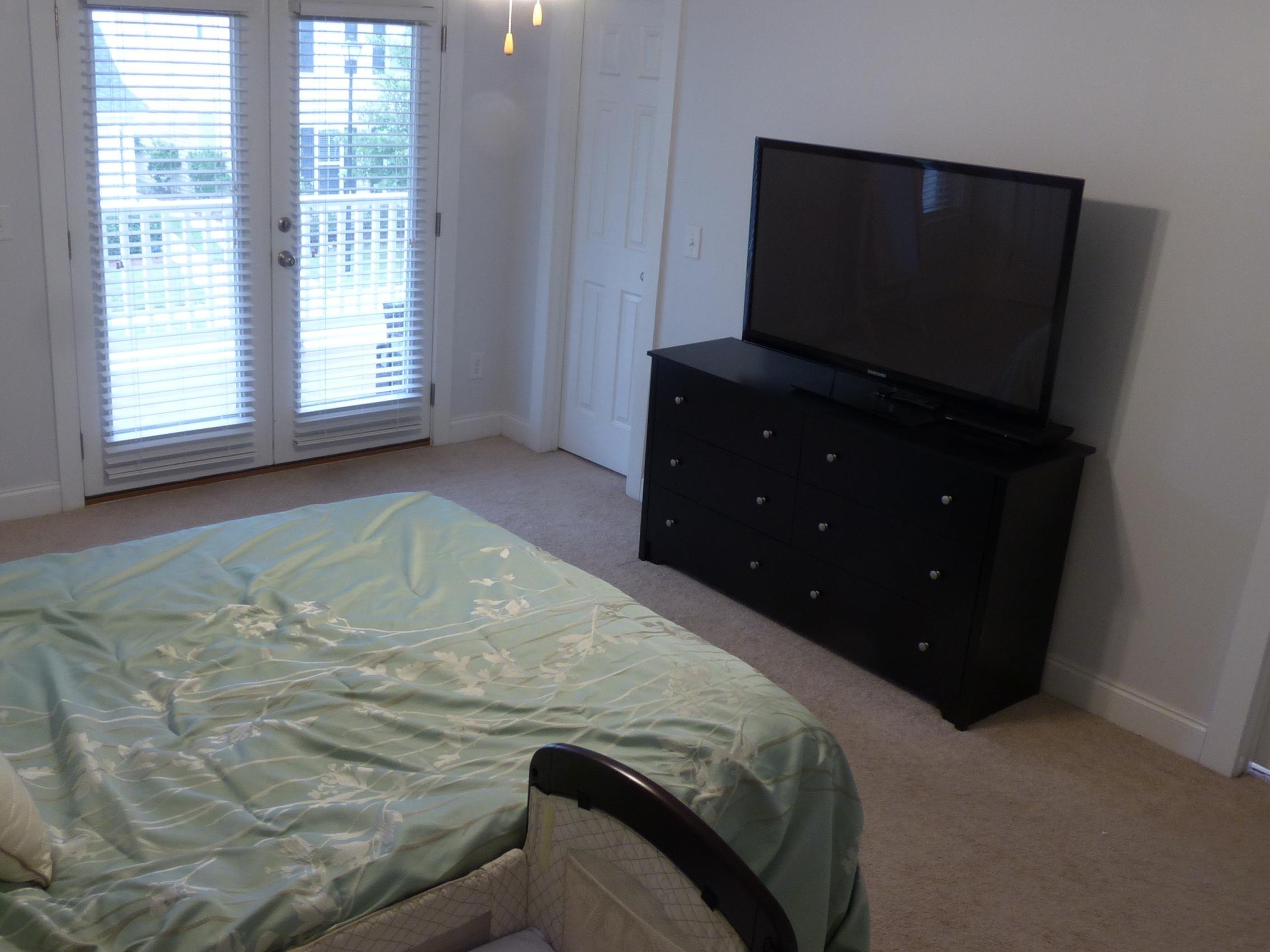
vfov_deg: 42.9
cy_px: 454
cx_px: 512
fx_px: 1211
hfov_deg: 55.0
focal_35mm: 33
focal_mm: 4.5
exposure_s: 1/8
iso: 100
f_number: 4.5
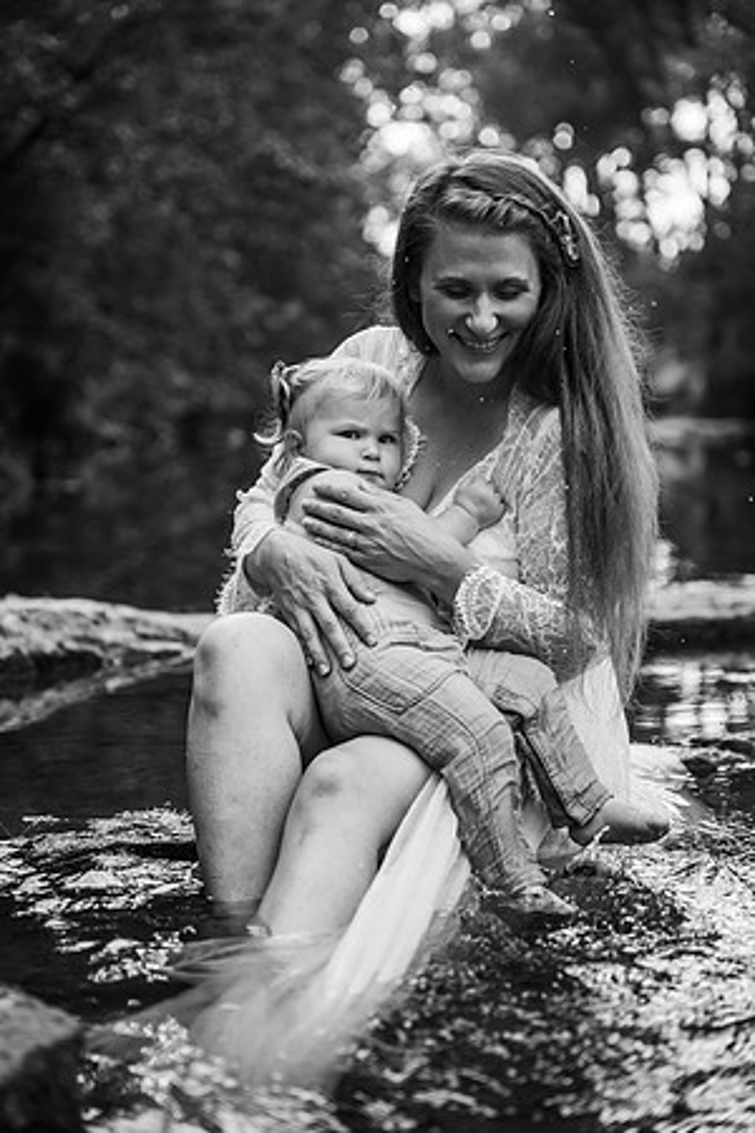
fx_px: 2202
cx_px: 378
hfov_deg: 19.5
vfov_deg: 28.8
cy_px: 566
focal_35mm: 70
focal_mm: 70
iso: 500
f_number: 3.2
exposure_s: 1/1600
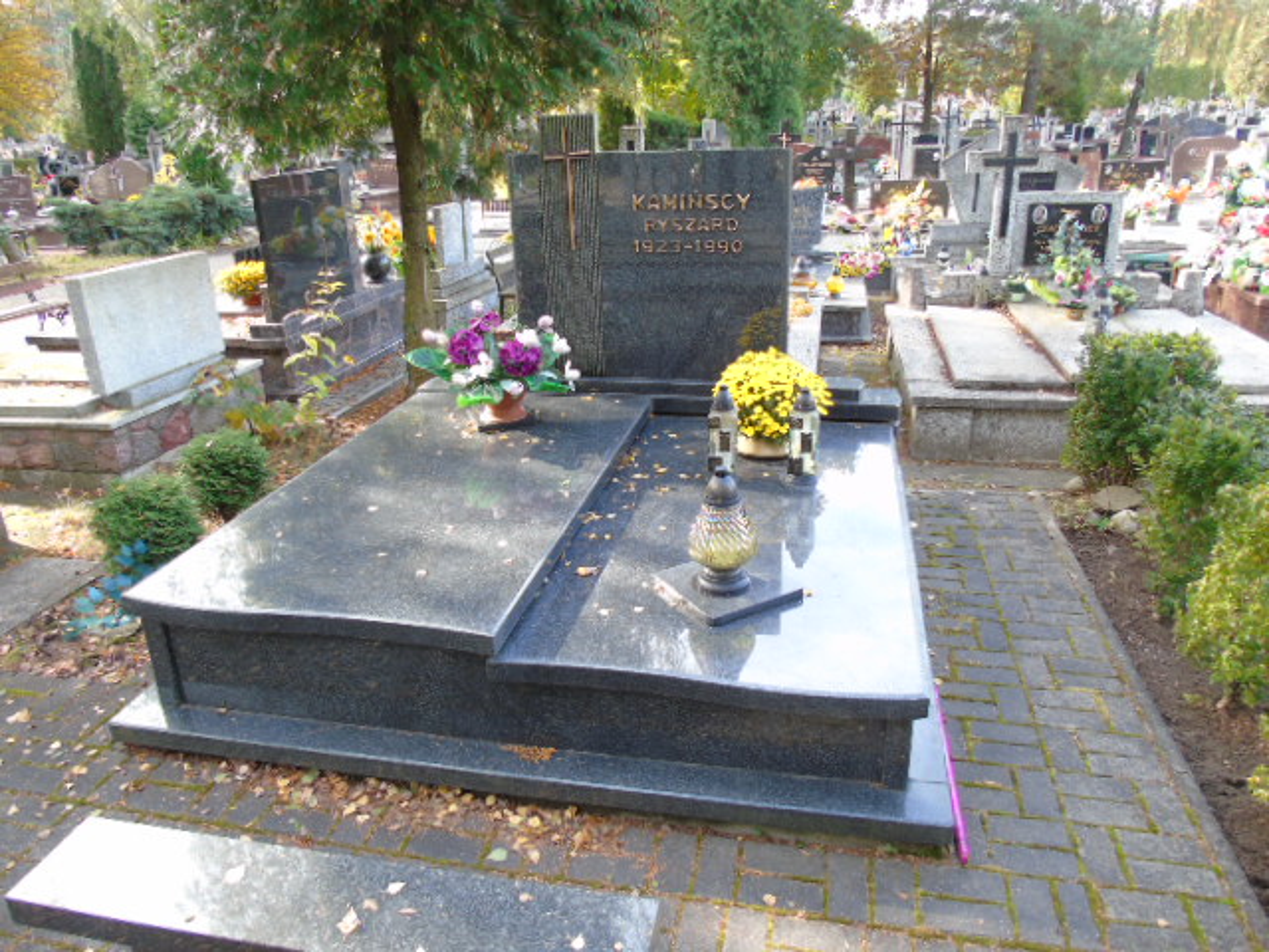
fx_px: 916
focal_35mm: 25
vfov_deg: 54.9
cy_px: 476
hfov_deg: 69.4
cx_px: 634
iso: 80
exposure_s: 1/40
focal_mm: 4.4
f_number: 3.4
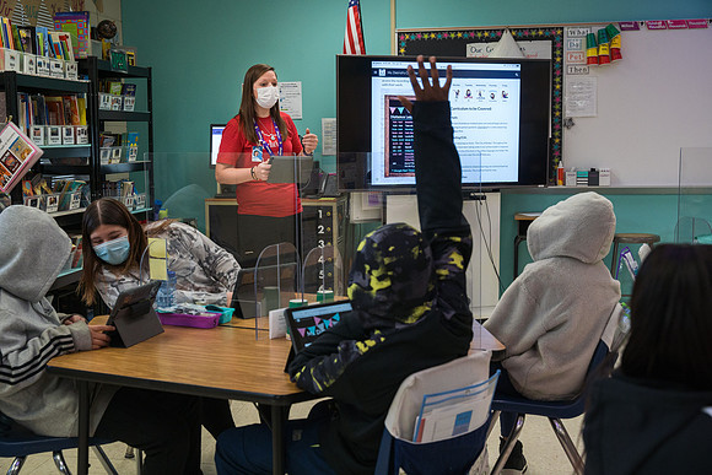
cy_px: 238
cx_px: 356
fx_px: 870
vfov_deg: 30.5
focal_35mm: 44
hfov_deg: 44.5
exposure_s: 1/200
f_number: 5
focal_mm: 43.9
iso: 3200
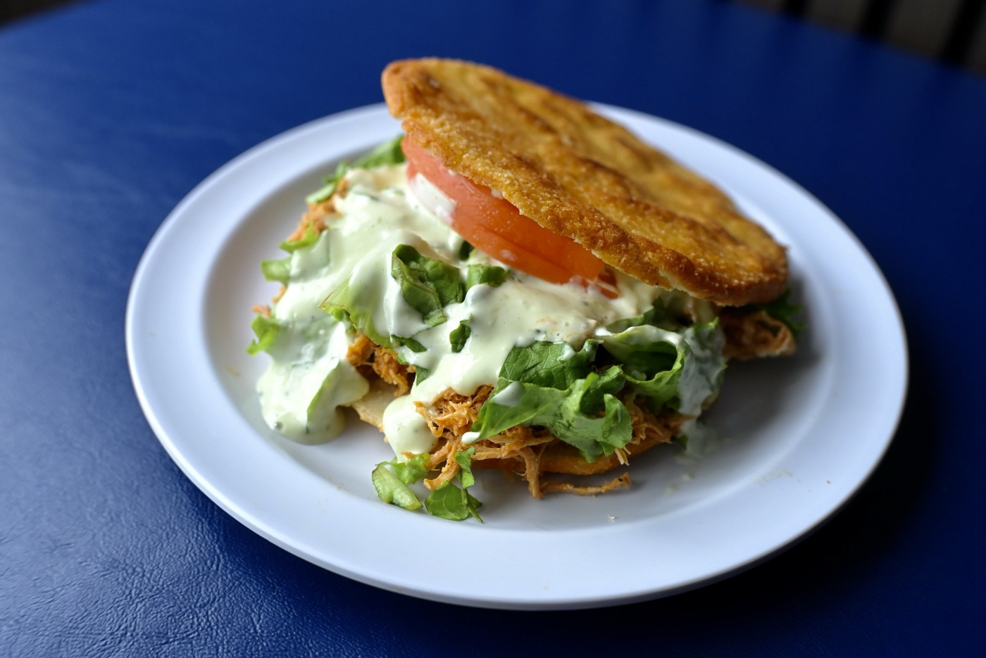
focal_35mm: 35
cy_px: 329
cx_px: 493
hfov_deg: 54.4
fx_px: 959
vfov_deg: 37.9
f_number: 4.5
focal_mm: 35
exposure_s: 1/320
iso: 1600
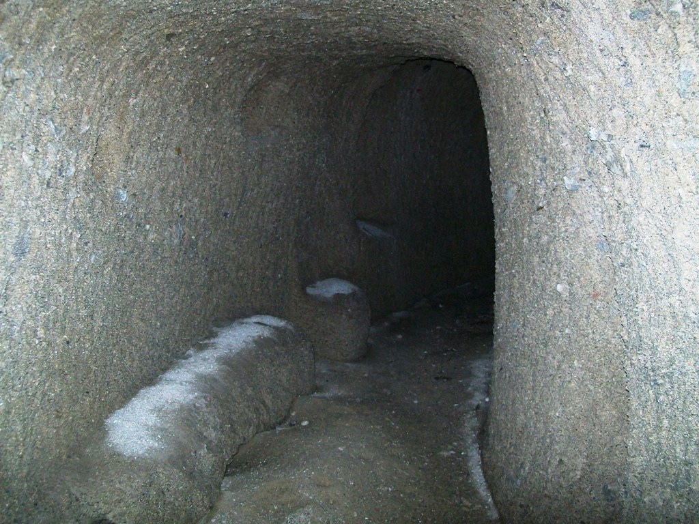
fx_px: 687
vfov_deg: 41.8
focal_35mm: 34
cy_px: 262
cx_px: 350
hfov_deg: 54.0
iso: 160
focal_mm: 6.1
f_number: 2.7
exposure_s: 1/60
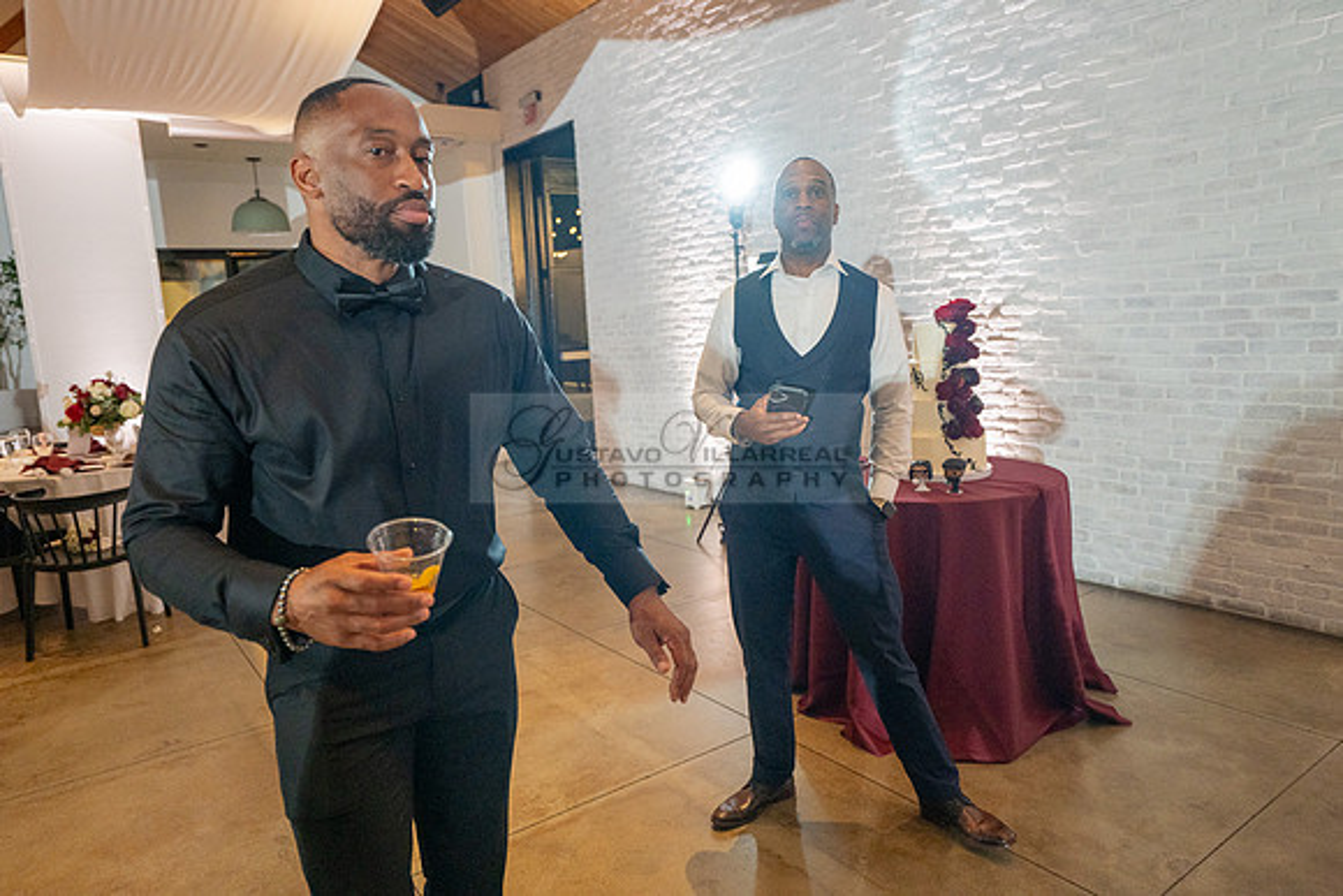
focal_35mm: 24
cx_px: 672
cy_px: 448
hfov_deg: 73.7
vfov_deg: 53.2
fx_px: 896
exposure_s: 1/200
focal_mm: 24
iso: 1600
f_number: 2.8
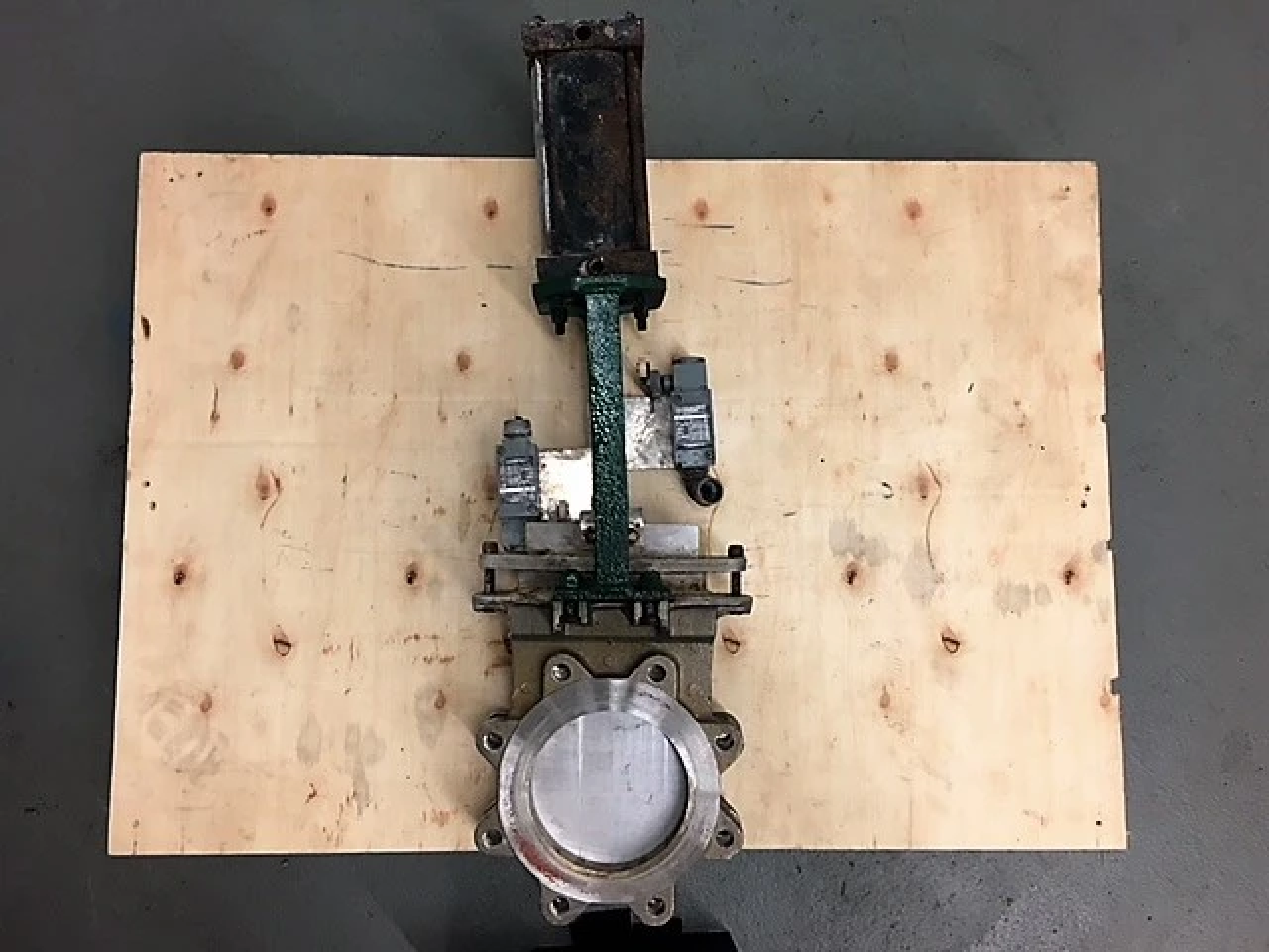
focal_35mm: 29
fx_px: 1063
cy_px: 476
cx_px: 634
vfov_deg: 48.2
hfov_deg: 61.7
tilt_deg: -84.9
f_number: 2.2
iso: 80
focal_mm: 4.15
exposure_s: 1/30
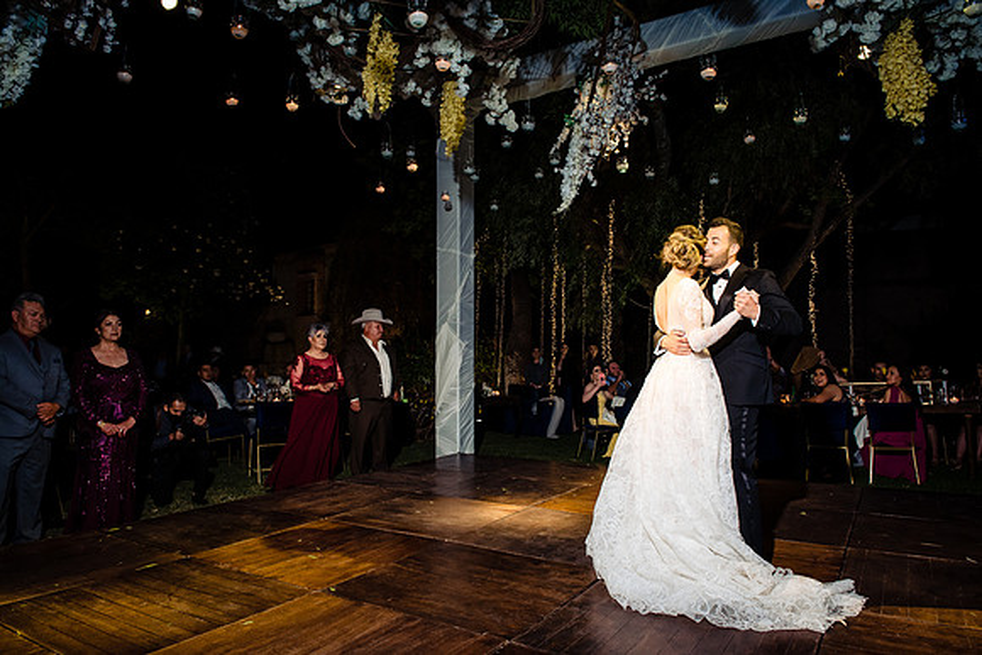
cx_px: 491
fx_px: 655
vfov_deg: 53.2
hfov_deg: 73.7
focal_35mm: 24
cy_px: 328
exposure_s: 1/160
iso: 1600
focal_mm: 24
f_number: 8
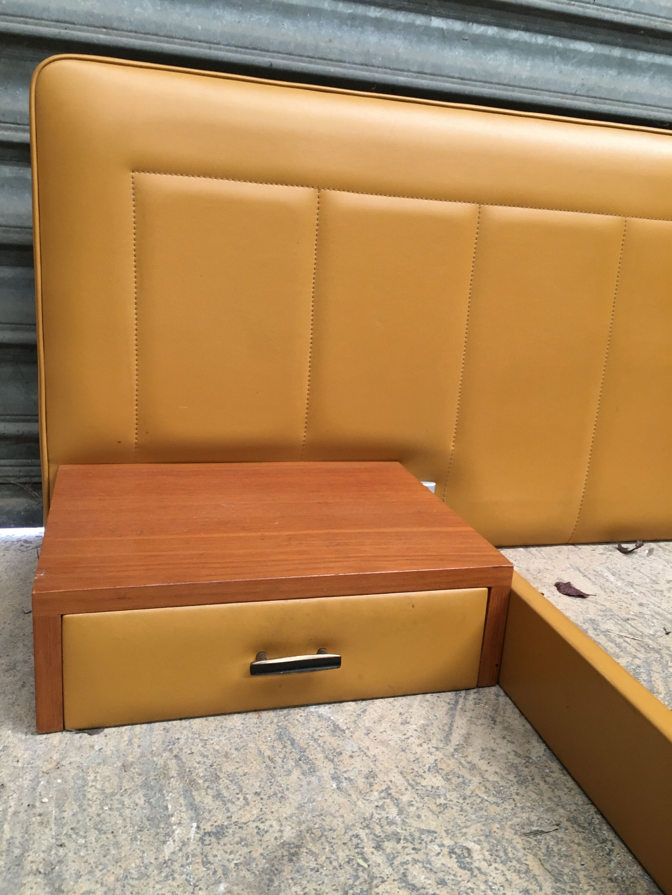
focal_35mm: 29
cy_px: 448
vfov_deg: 61.7
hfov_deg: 48.2
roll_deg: -3.9
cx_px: 336
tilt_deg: -14.9
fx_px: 751
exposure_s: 1/33
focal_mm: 4.15
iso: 125
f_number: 2.2
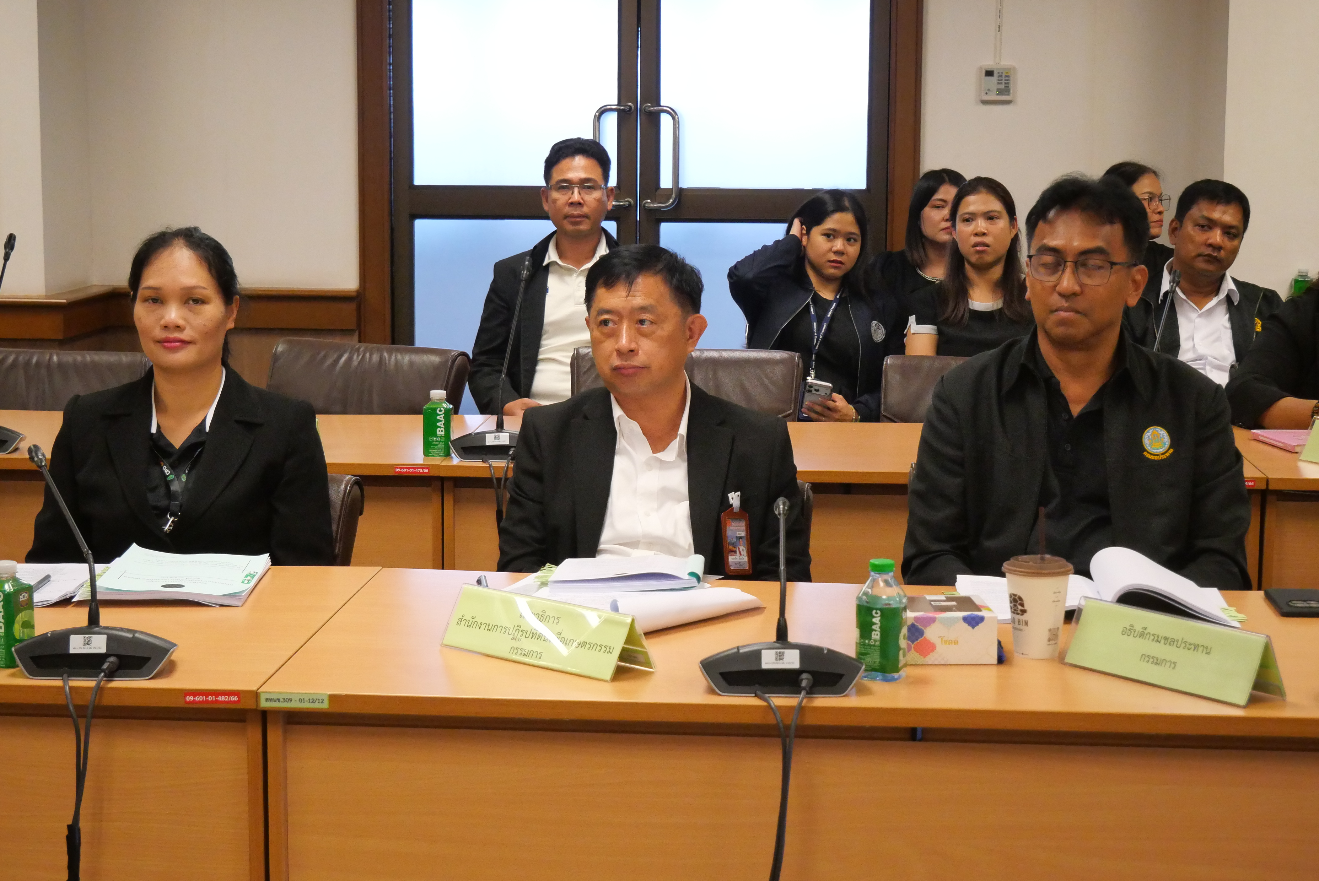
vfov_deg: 20.6
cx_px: 660
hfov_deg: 30.5
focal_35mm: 66
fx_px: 2420
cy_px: 440
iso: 3200
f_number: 5
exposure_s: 1/200
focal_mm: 32
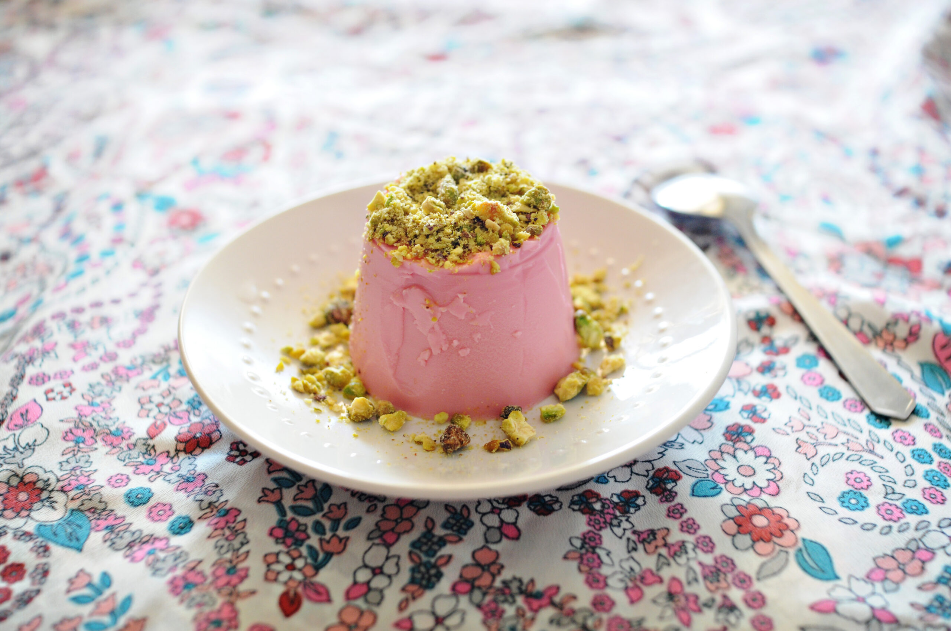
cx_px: 476
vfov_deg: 29.8
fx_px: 1187
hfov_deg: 43.7
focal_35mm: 45
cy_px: 316
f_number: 3.2
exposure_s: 1/80
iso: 640
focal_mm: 30
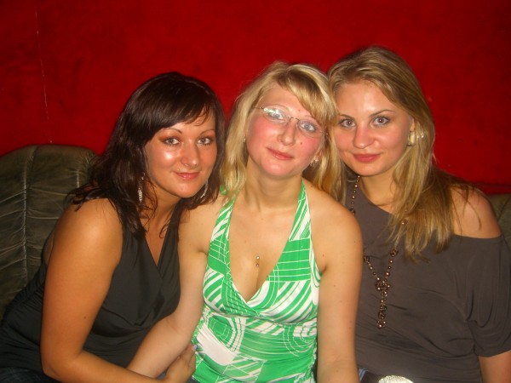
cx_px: 256
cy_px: 192
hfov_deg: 49.0
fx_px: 561
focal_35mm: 38
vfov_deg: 37.7
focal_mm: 7.9
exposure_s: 1/60
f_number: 2.8
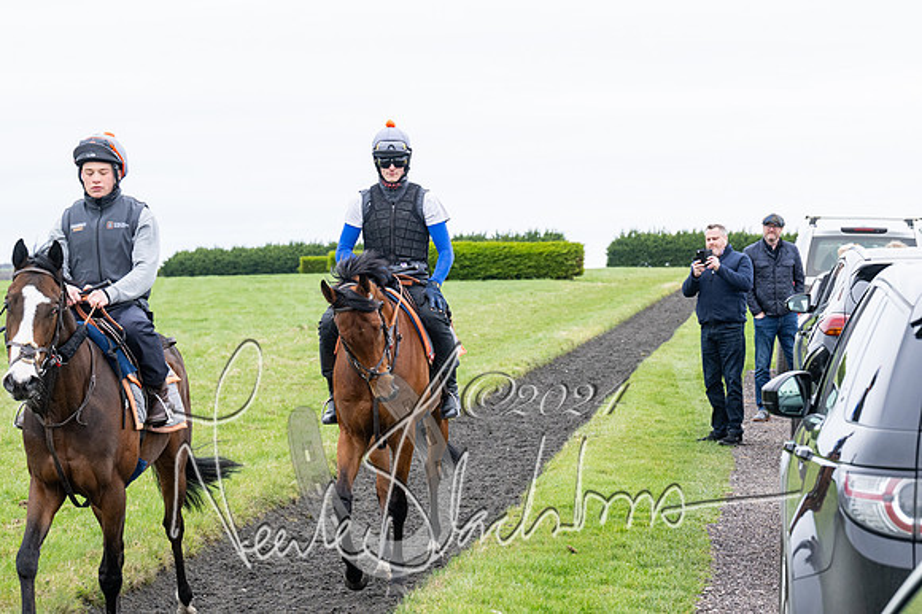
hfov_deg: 19.5
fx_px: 2688
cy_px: 307
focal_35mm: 105
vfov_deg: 13.0
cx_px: 461
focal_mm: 70
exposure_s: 1/800
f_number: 5
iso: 500
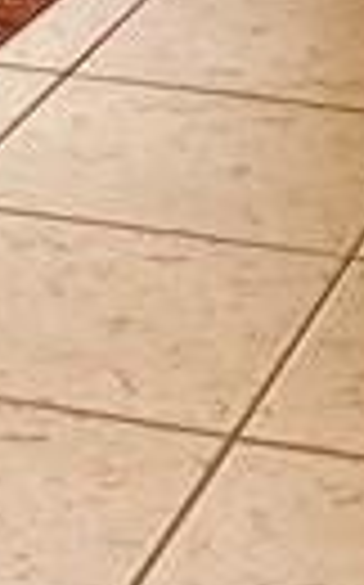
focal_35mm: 200
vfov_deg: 9.0
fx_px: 3182
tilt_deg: +1.1
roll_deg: +1.4
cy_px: -1035
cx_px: -288
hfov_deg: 6.4
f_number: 1.78
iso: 250
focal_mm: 6.76
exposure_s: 1/120
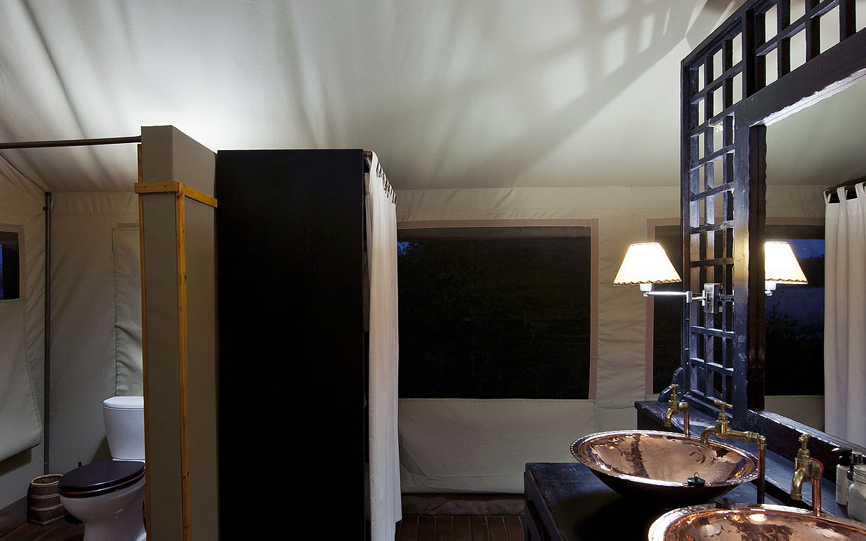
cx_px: 420
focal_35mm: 23
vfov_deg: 52.9
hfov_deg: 77.1
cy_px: 296
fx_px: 543
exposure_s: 1.5
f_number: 8
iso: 200
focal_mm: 14
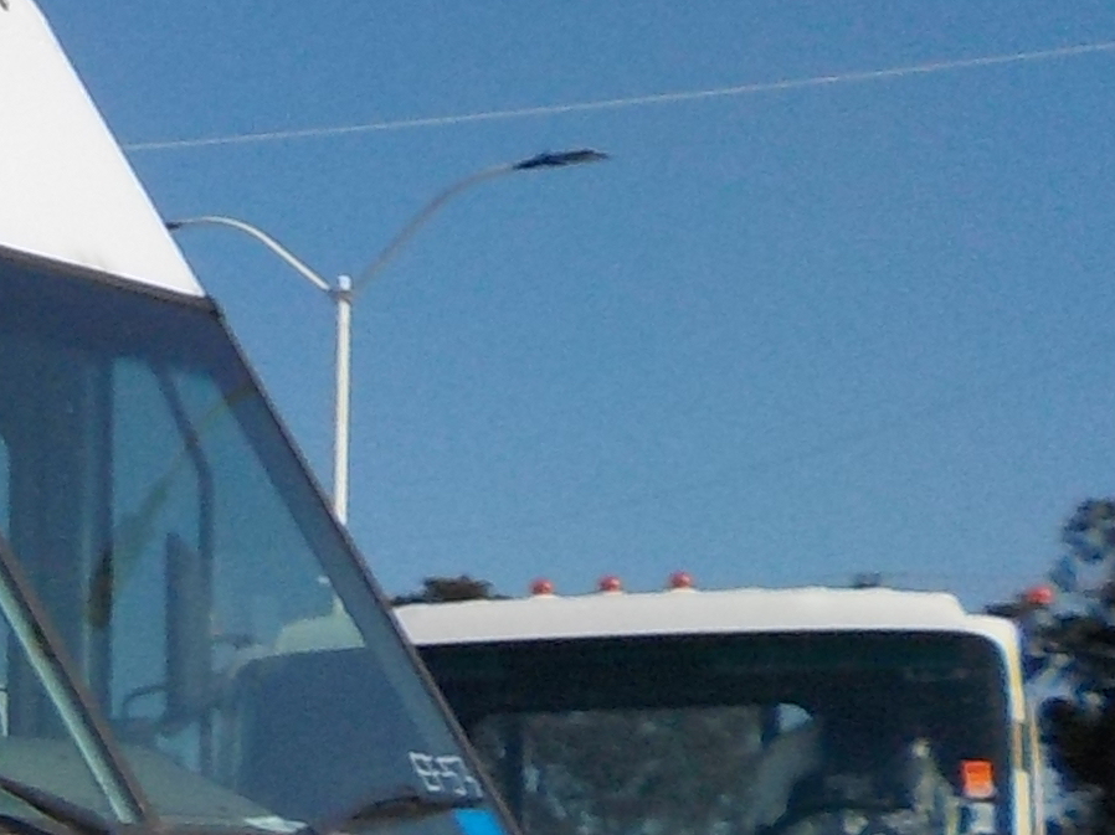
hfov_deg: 12.0
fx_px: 4476
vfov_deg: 10.4
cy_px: 1071
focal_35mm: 139
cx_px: -1389
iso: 125
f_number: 6.6
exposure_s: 1/500
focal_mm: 4.1
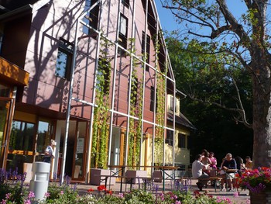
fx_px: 282
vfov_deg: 39.7
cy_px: 102
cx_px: 139
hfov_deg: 51.3
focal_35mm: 36
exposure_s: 1/160
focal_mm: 5.8
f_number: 8
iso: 100
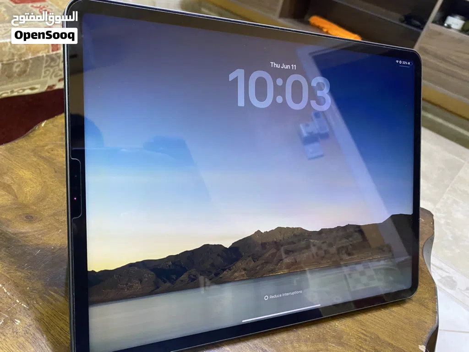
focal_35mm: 26
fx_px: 352
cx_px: 234
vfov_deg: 53.1
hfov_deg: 67.3
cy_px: 176
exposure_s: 1/60
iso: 500
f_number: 1.8
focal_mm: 4.25
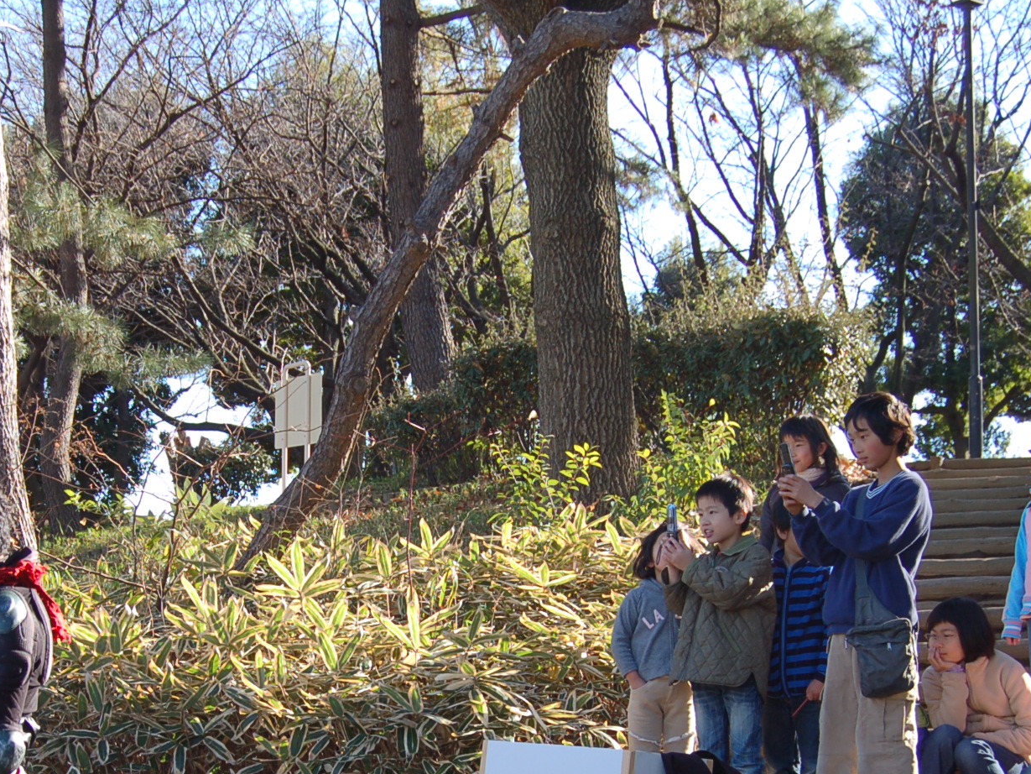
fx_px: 2204
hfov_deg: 26.3
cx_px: 399
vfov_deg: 19.7
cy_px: 603
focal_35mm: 74
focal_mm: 28
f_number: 5.6
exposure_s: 1/250
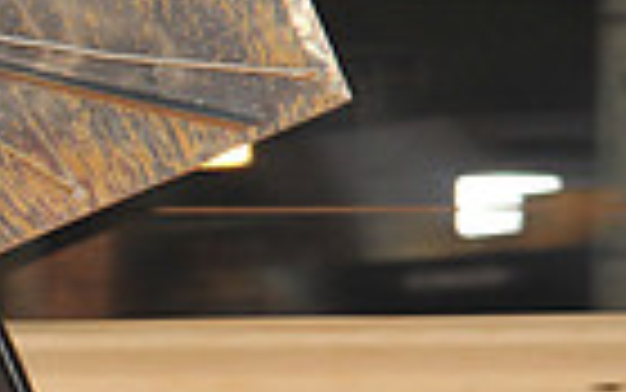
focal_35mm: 852
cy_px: 451
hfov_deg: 2.5
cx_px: -504
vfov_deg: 1.5
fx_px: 14541
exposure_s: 1/320
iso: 1250
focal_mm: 200
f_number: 6.3
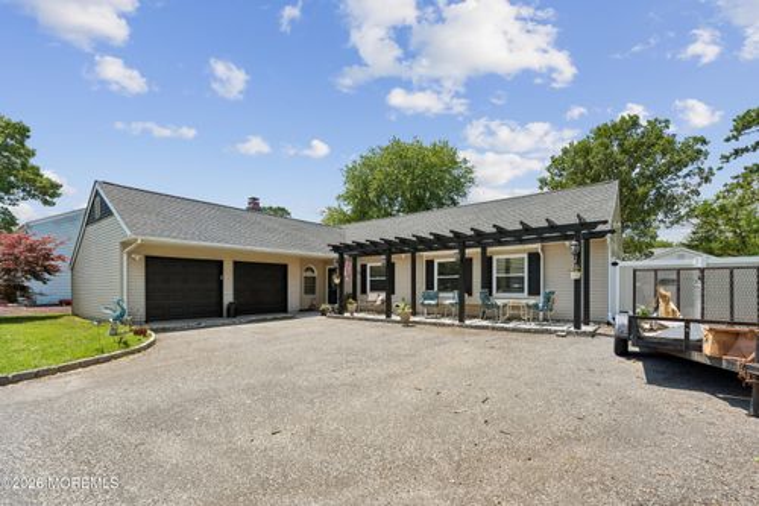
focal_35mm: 15
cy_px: 253
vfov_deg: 77.3
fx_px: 316
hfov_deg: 100.4
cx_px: 380
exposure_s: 1/1250
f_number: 7.1
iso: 320
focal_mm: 15
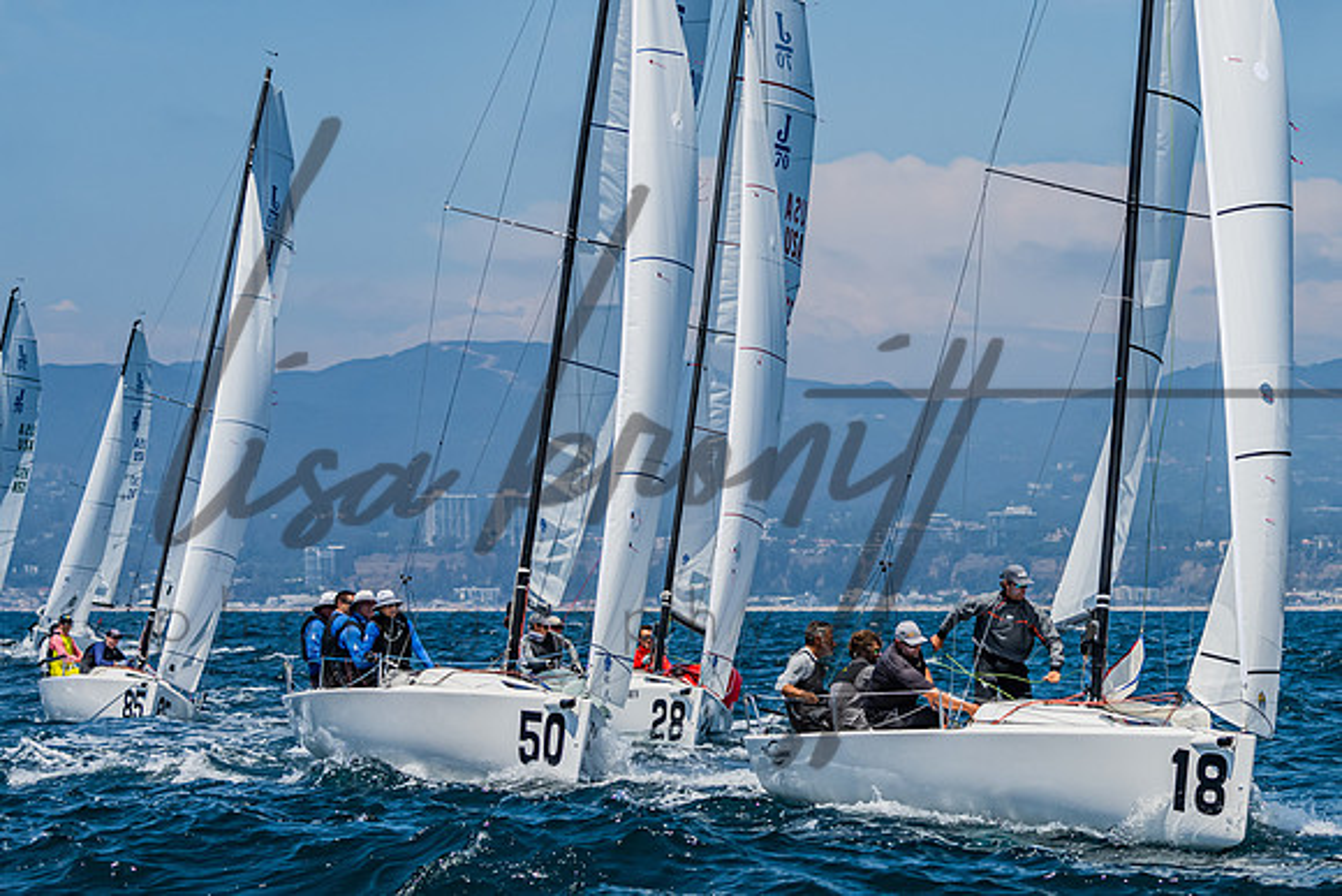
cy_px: 347
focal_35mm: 190
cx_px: 1065
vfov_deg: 7.2
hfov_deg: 10.8
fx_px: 7073
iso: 400
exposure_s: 1/2500
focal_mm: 116
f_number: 6.3
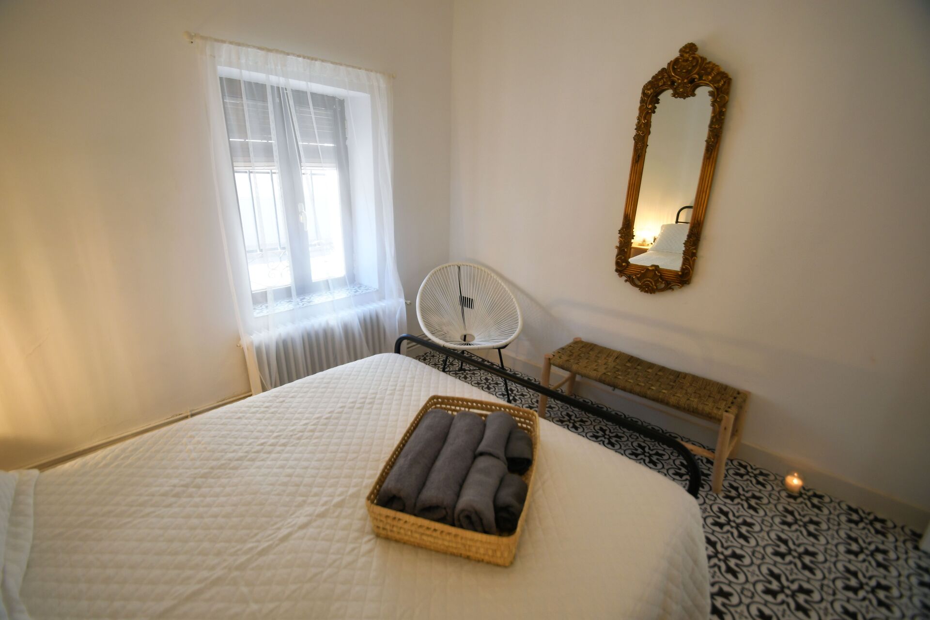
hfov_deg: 100.4
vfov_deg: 77.3
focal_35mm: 15
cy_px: 310
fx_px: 387
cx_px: 465
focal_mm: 10
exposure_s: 1/80
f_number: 4.5
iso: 250
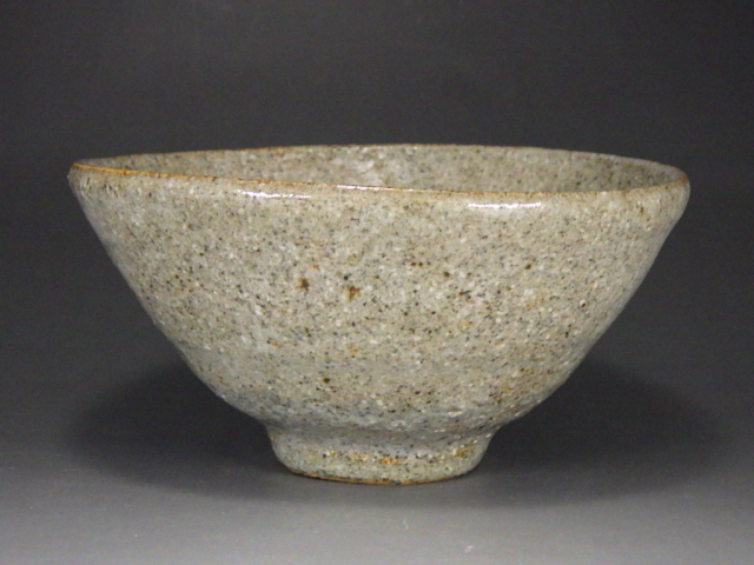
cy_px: 282
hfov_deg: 20.9
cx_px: 377
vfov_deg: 15.7
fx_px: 2047
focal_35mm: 94
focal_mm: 16.7
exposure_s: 1/30
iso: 400
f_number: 5
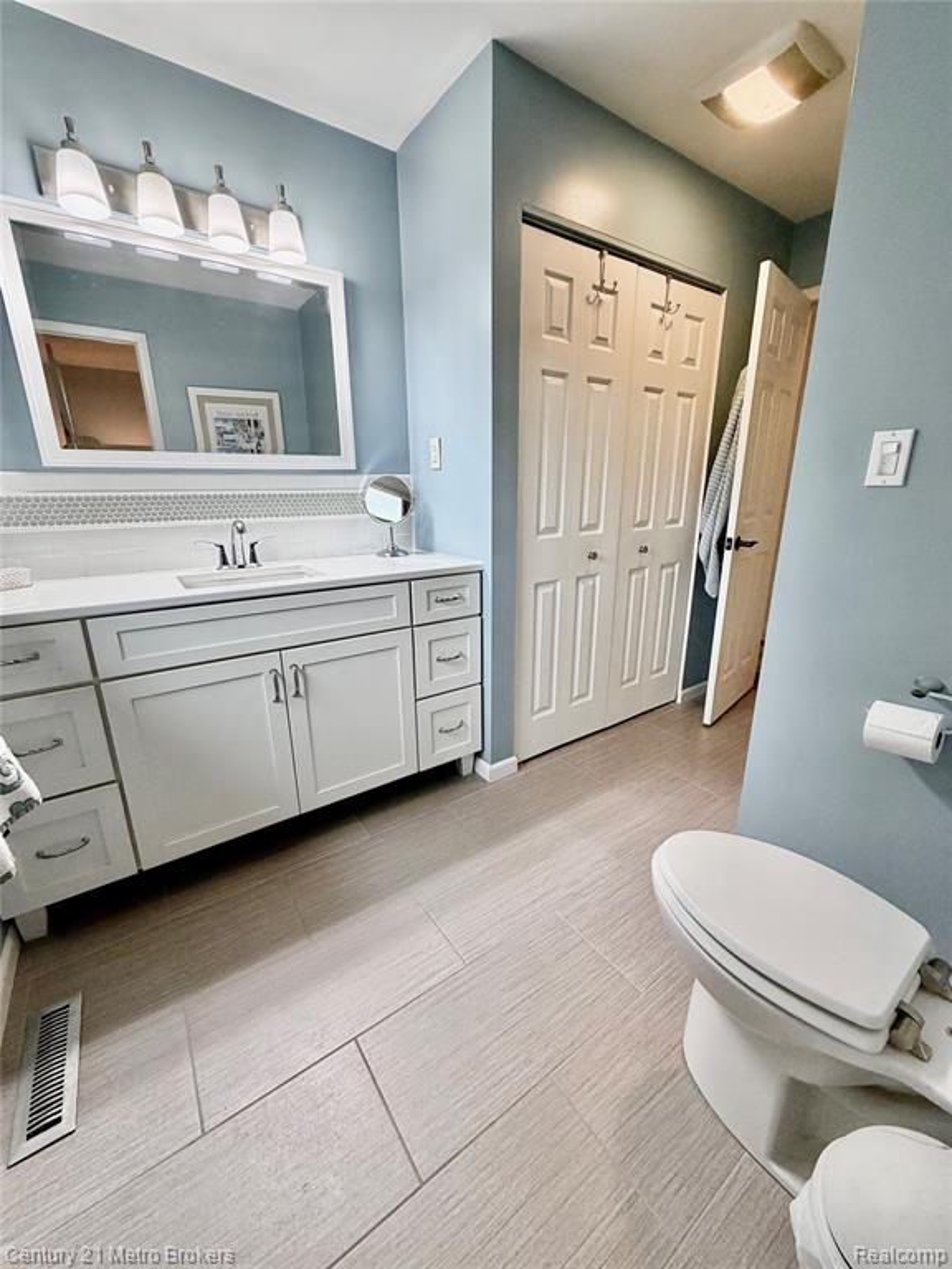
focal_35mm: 14
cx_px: 476
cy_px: 634
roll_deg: -0.1
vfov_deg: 102.1
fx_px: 513
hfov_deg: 85.7
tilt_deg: -15.9
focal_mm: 2.22
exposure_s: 1/120
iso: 250
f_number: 2.2
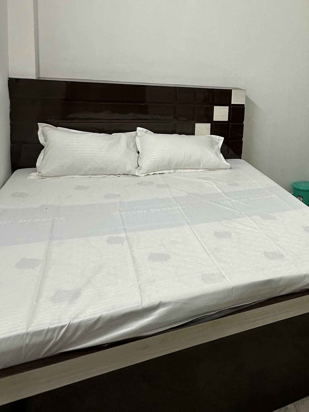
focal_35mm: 31
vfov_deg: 56.7
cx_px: 311
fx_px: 369
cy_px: 127
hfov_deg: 39.8
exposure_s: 1/102
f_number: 2.2
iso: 160
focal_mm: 2.22
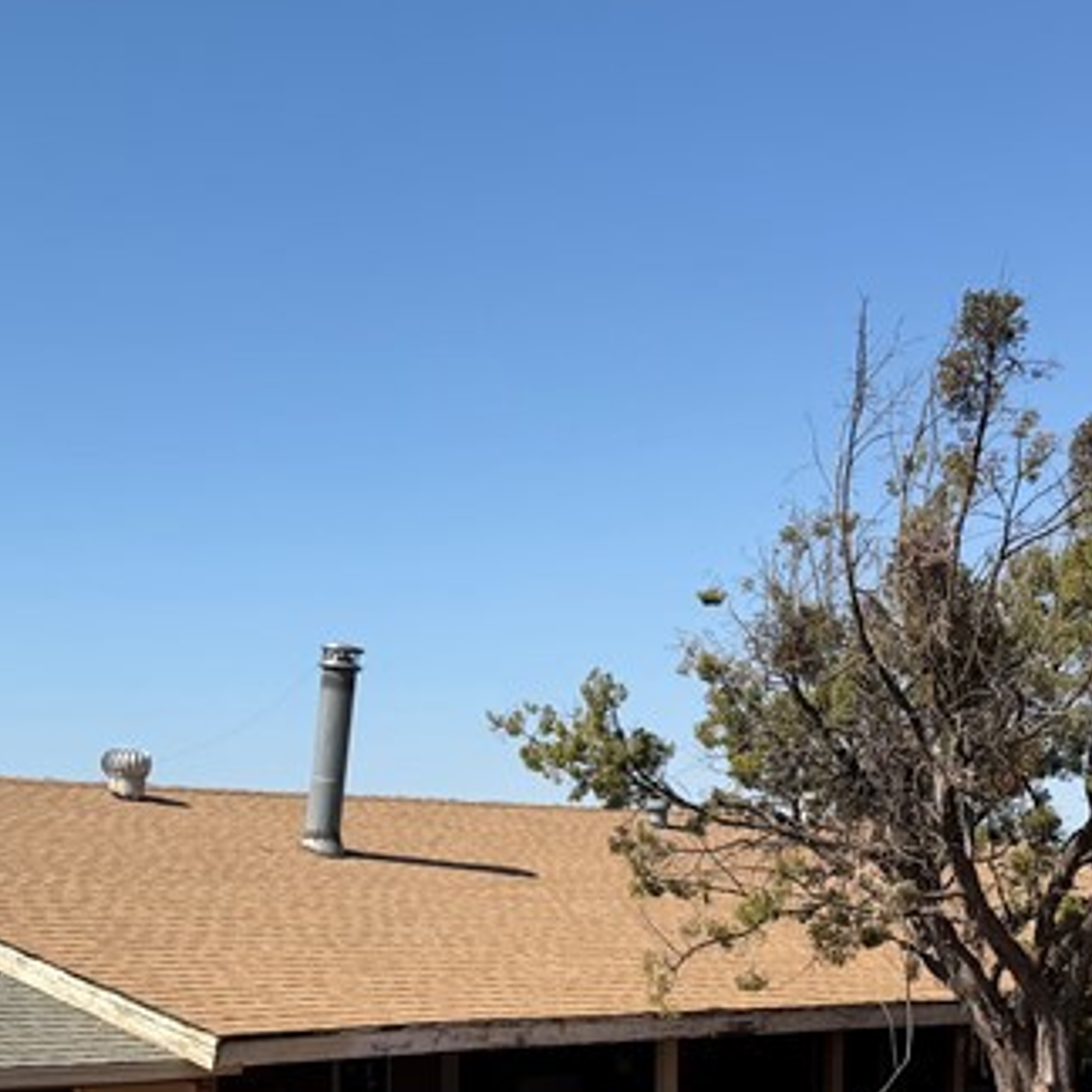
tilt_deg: -6.6
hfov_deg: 25.7
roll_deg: -0.8
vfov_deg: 24.3
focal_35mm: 67
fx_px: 2391
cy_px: 1139
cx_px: 448
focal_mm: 6.76
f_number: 1.78
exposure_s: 1/4167
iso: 80
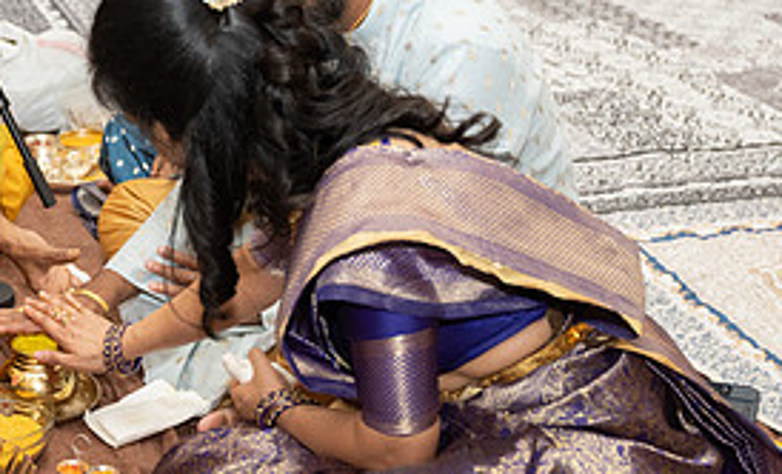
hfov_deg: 24.5
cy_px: 358
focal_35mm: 83
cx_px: 91
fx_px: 1754
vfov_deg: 15.3
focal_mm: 38
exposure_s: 1/160
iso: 1000
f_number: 3.2
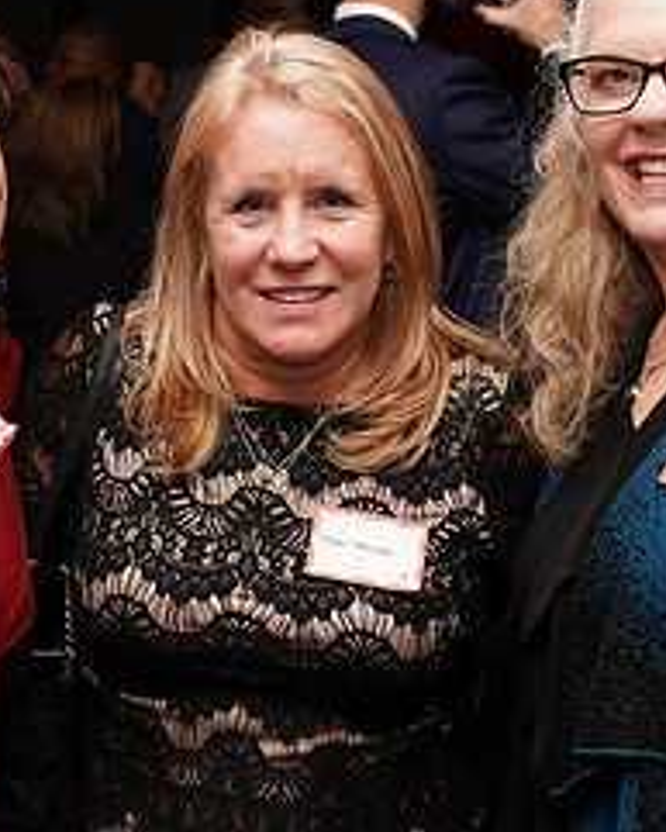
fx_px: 1945
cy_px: 288
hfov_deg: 19.4
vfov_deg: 24.0
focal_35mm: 79
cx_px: 293
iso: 1000
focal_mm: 35
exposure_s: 1/100
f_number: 5
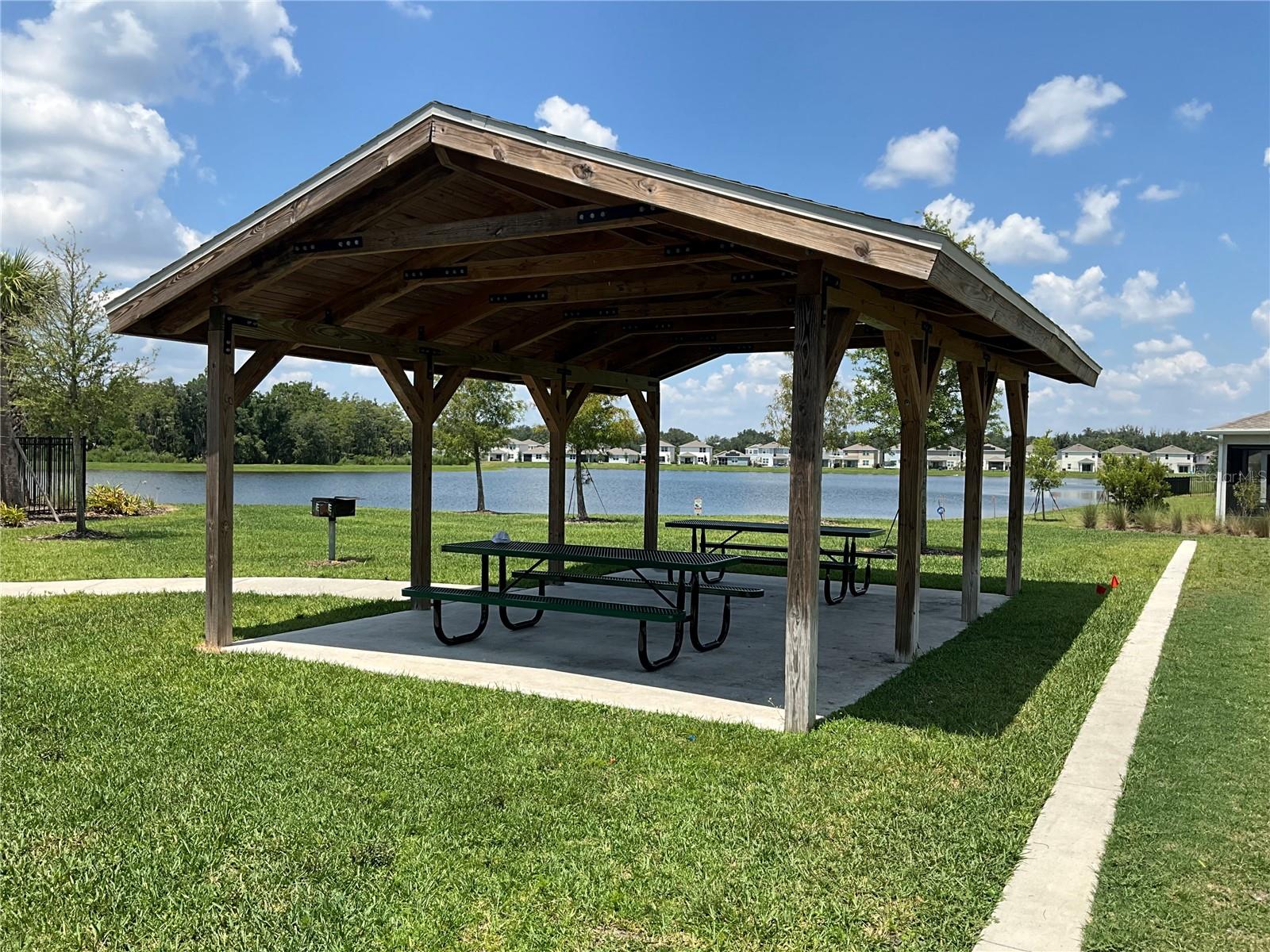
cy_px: 476
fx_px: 1064
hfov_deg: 61.7
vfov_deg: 48.2
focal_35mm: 29
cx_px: 635
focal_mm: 3
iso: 25
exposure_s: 1/1577
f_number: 1.8
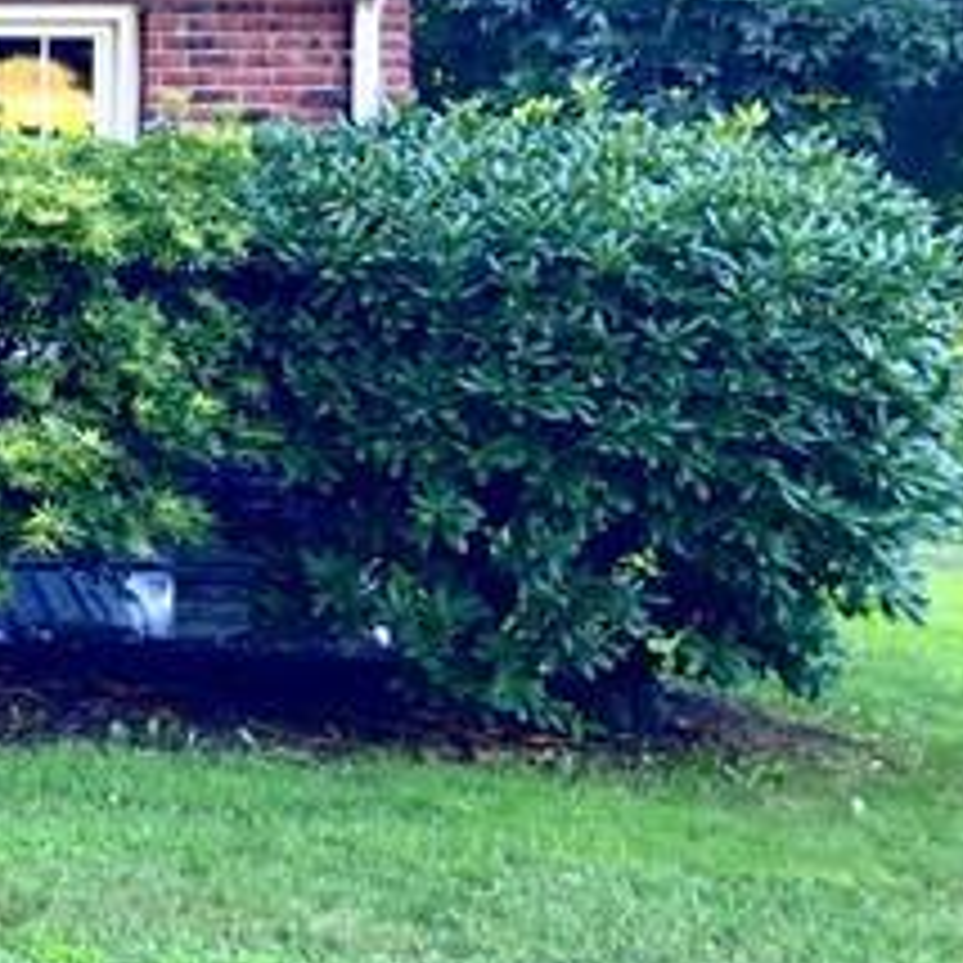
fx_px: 3462
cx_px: -1300
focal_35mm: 110
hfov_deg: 12.6
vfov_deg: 15.7
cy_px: 158
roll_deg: -0.6
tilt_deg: +0.0
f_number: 1.6
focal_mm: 5.1
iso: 40
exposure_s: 1/121
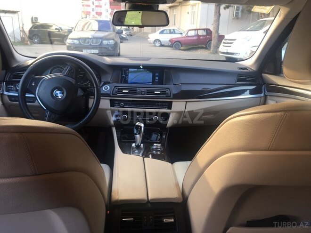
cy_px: 116
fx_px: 261
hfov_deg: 61.7
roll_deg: -1.8
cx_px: 156
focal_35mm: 29
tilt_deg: -18.1
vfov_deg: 48.2
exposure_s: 1/50
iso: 32
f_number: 2.2
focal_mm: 4.15
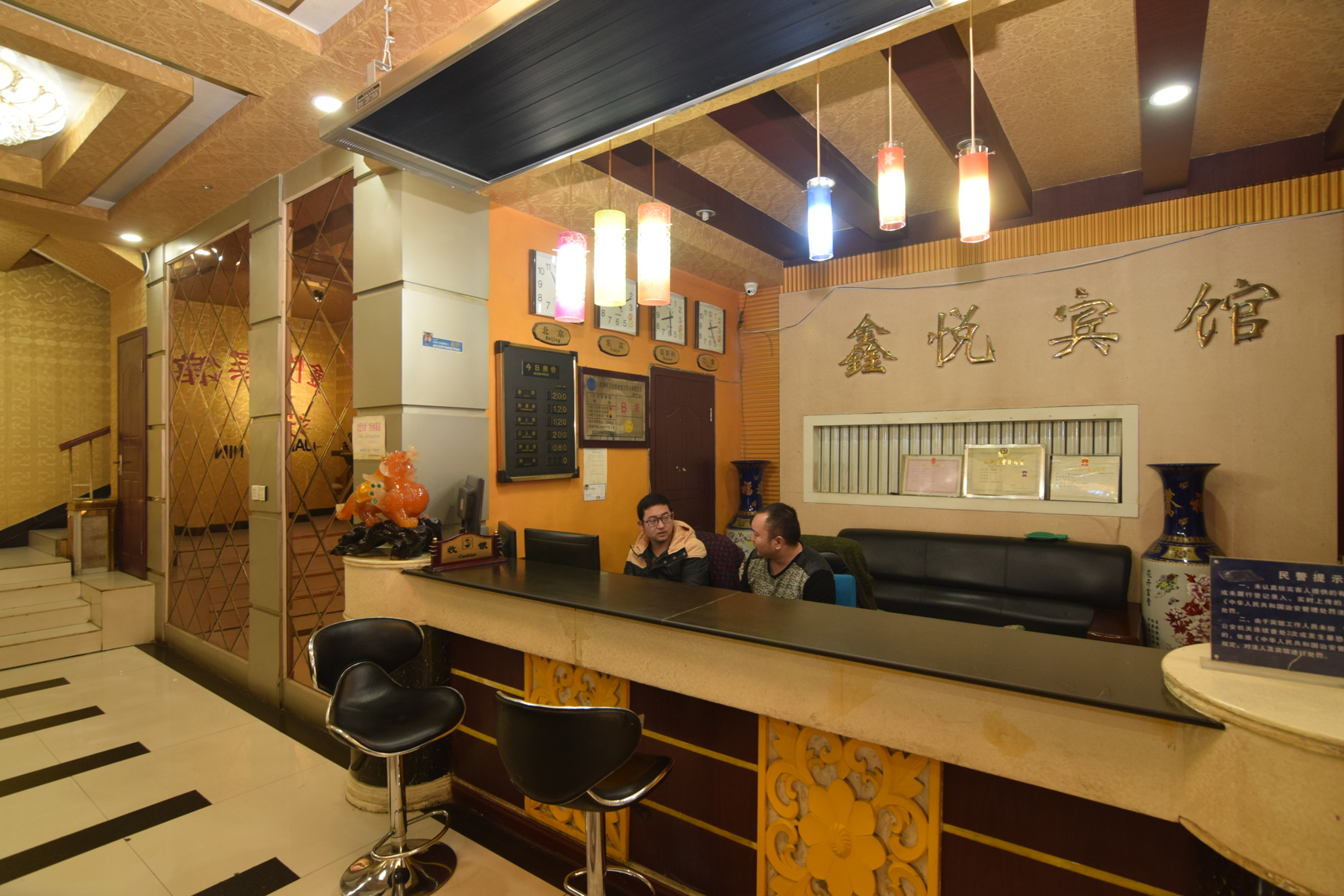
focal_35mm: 16
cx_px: 672
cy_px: 448
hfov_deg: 95.0
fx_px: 616
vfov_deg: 72.1
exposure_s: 1/10
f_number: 5
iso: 500
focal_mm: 11
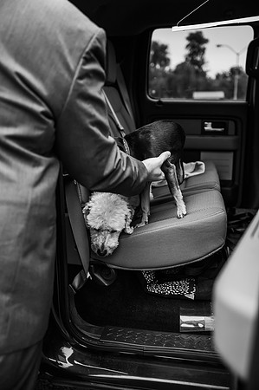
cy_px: 195
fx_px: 422
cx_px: 130
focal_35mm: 39
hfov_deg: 34.1
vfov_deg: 49.6
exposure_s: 1/1000
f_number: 2.8
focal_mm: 39
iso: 320
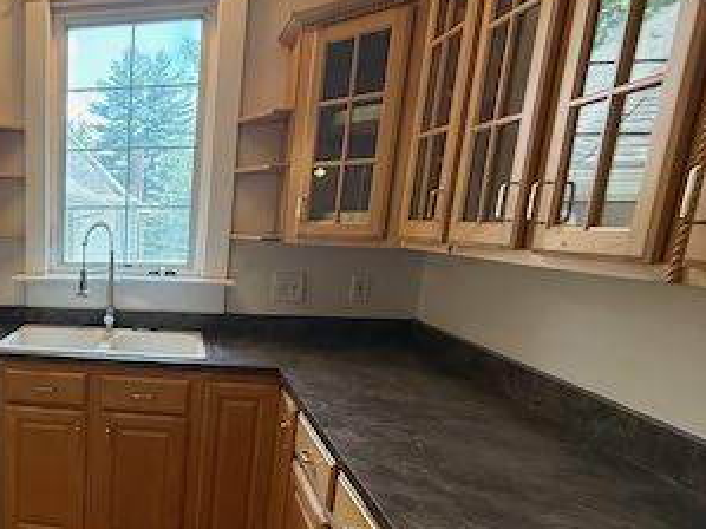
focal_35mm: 30
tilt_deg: -12.8
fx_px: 612
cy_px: 361
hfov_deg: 50.7
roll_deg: -0.4
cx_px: 31
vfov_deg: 45.9
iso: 400
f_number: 2.2
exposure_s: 1/120
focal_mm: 2.22
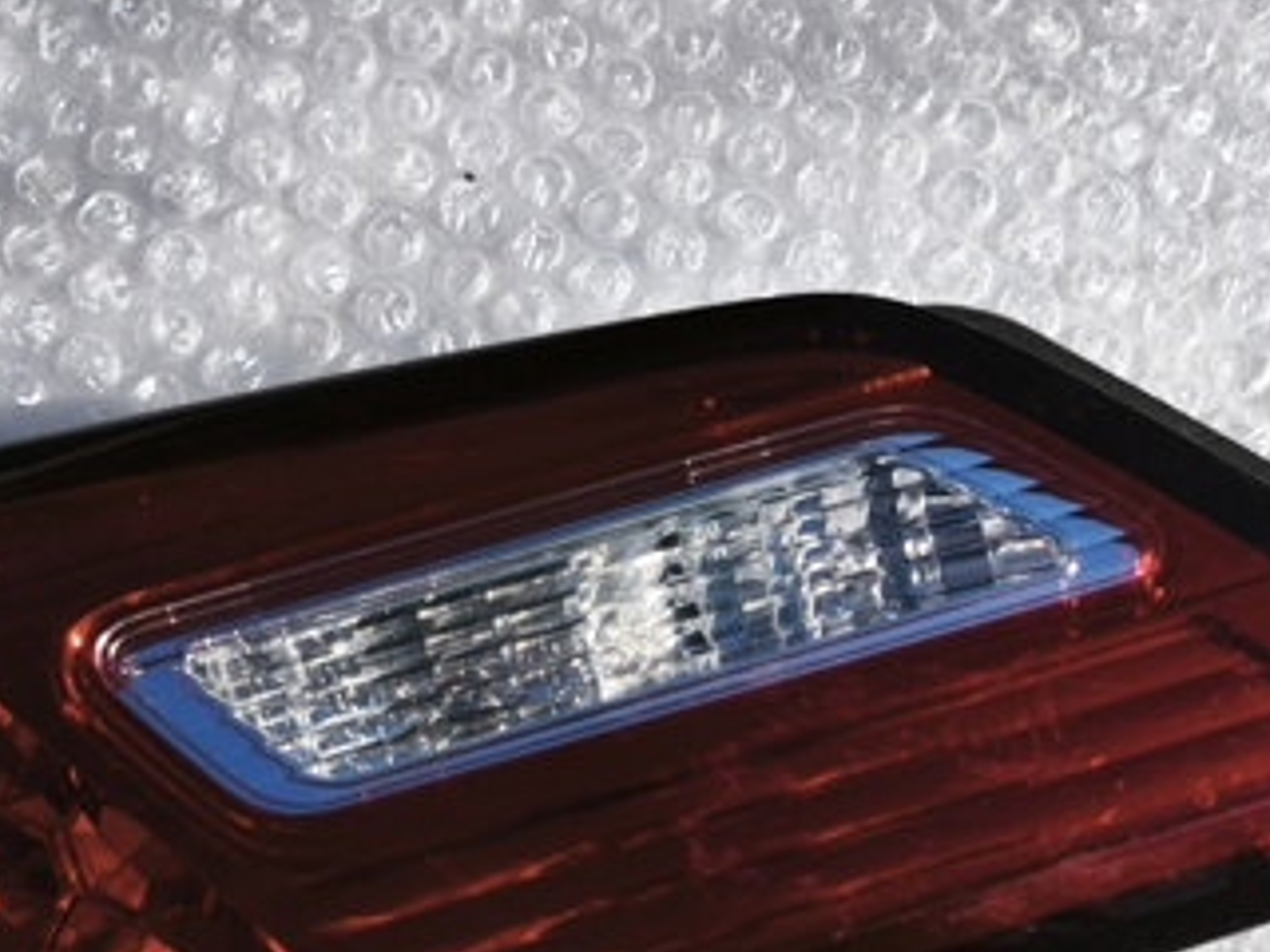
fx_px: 2568
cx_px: 901
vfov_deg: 20.5
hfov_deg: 27.5
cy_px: 900
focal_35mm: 70
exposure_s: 1/2074
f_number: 1.7
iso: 80
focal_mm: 5.35
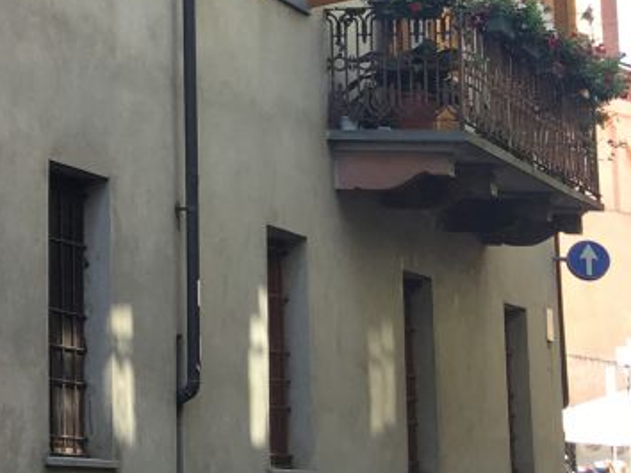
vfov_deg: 13.6
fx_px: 1913
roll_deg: -5.1
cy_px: -139
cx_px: -479
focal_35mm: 105
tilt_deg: +15.0
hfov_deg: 16.1
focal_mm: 4.15
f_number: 2.2
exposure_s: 1/176
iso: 25
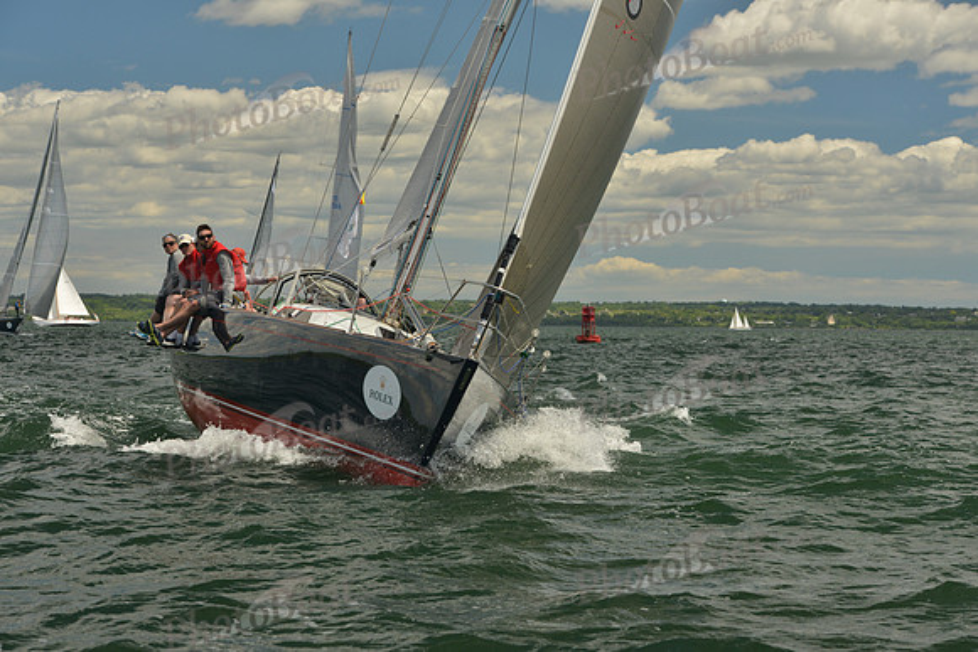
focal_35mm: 95
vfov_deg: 14.4
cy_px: 326
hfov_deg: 21.5
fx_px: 2581
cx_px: 489
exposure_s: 1/800
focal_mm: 95
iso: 400
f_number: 7.1
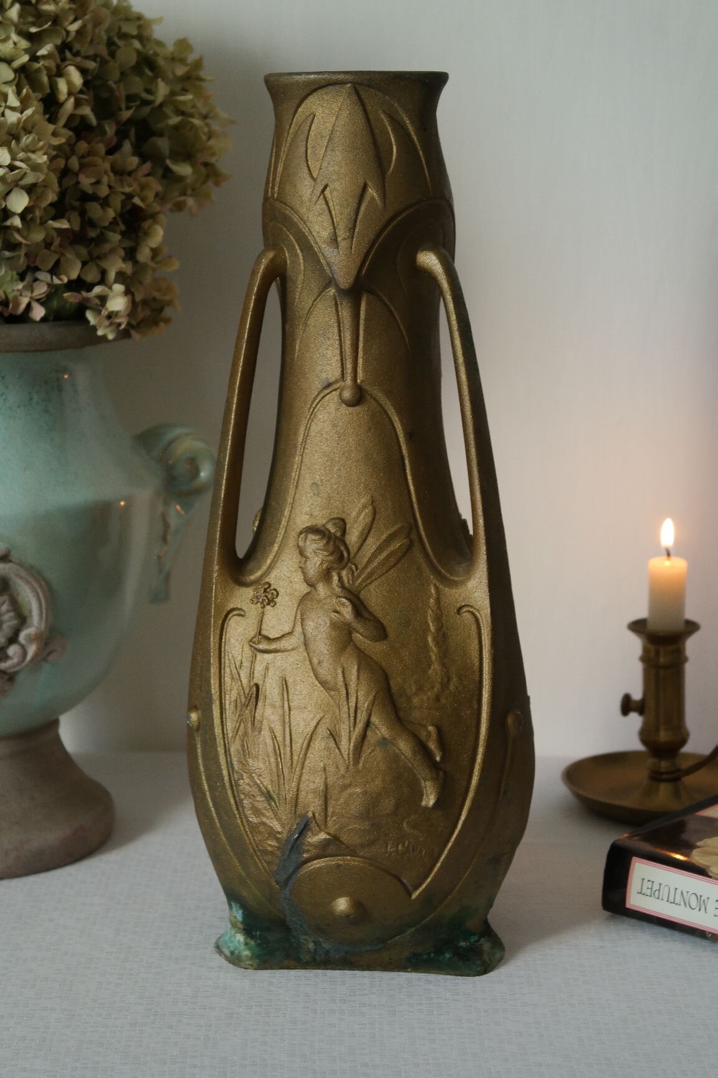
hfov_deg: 17.7
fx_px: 2303
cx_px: 359
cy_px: 539
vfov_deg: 26.3
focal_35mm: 77
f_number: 6.3
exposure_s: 1/30
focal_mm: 50
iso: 800
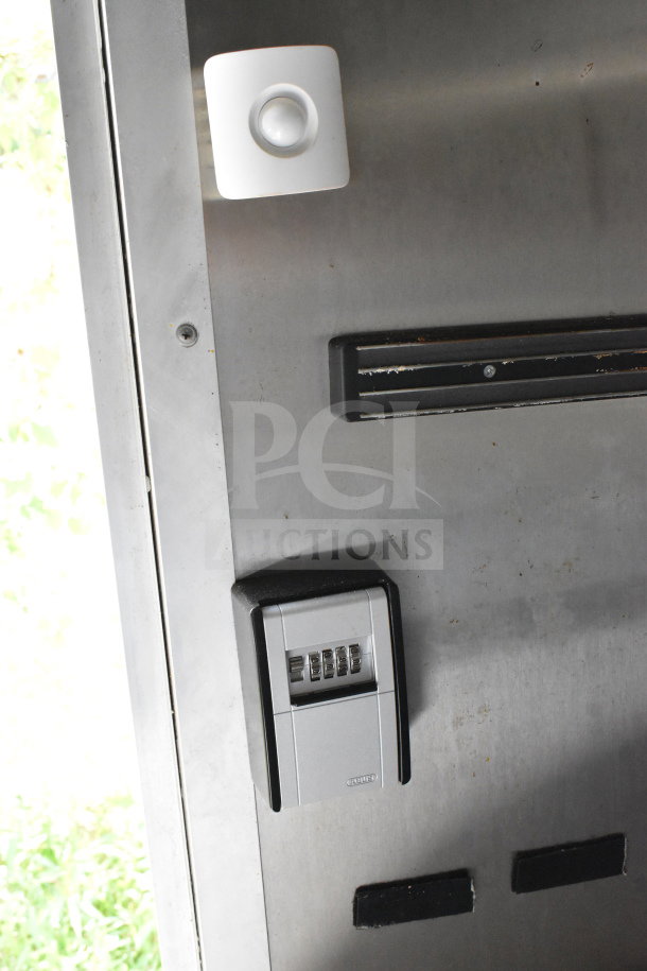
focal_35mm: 44
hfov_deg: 30.8
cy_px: 486
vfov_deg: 45.0
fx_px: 1173
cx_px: 324
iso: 6400
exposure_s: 1/400
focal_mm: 29
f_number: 10
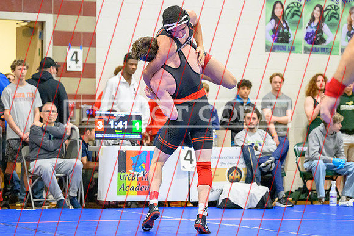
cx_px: 148
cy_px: 99
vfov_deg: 11.3
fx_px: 1198
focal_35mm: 122
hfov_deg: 16.8
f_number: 2.8
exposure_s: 1/800
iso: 14400
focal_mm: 99
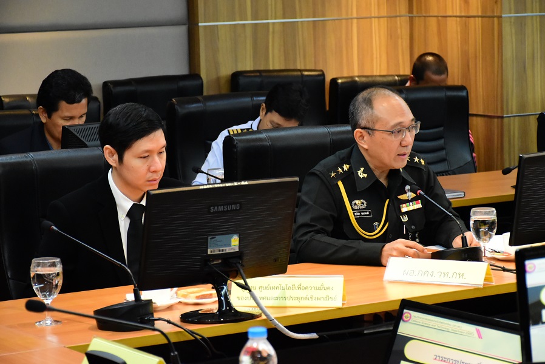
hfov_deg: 18.2
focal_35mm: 112
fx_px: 1704
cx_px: 272
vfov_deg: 12.2
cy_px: 182
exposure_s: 1/100
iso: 5000
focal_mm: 75
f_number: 5
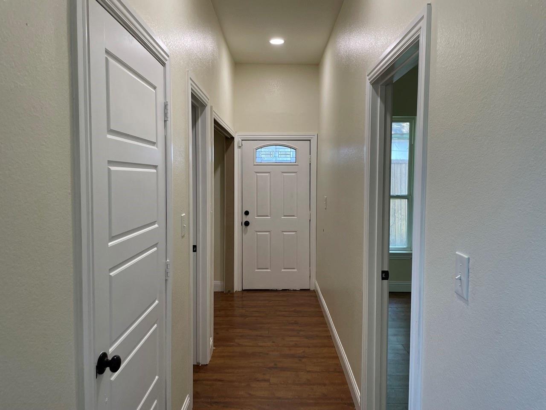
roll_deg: -0.4
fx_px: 410
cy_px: 205
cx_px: 273
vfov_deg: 53.1
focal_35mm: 26
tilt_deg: -1.7
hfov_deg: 67.3
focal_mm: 4.2
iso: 125
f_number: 1.6
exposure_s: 1/120
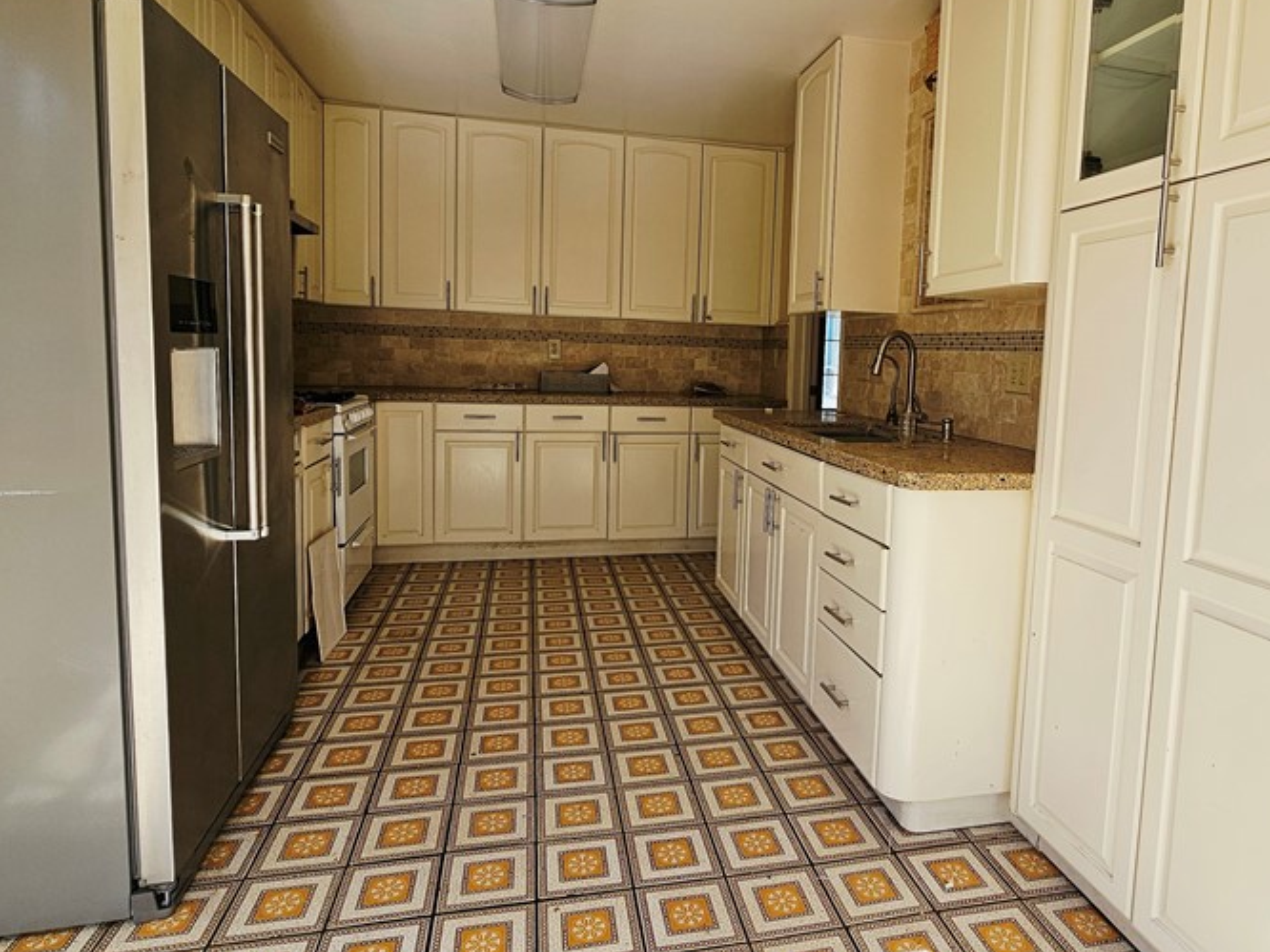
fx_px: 734
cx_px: 744
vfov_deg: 65.8
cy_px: 431
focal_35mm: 20
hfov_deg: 81.1
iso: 50
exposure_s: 1/181
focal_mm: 2.2
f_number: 2.2
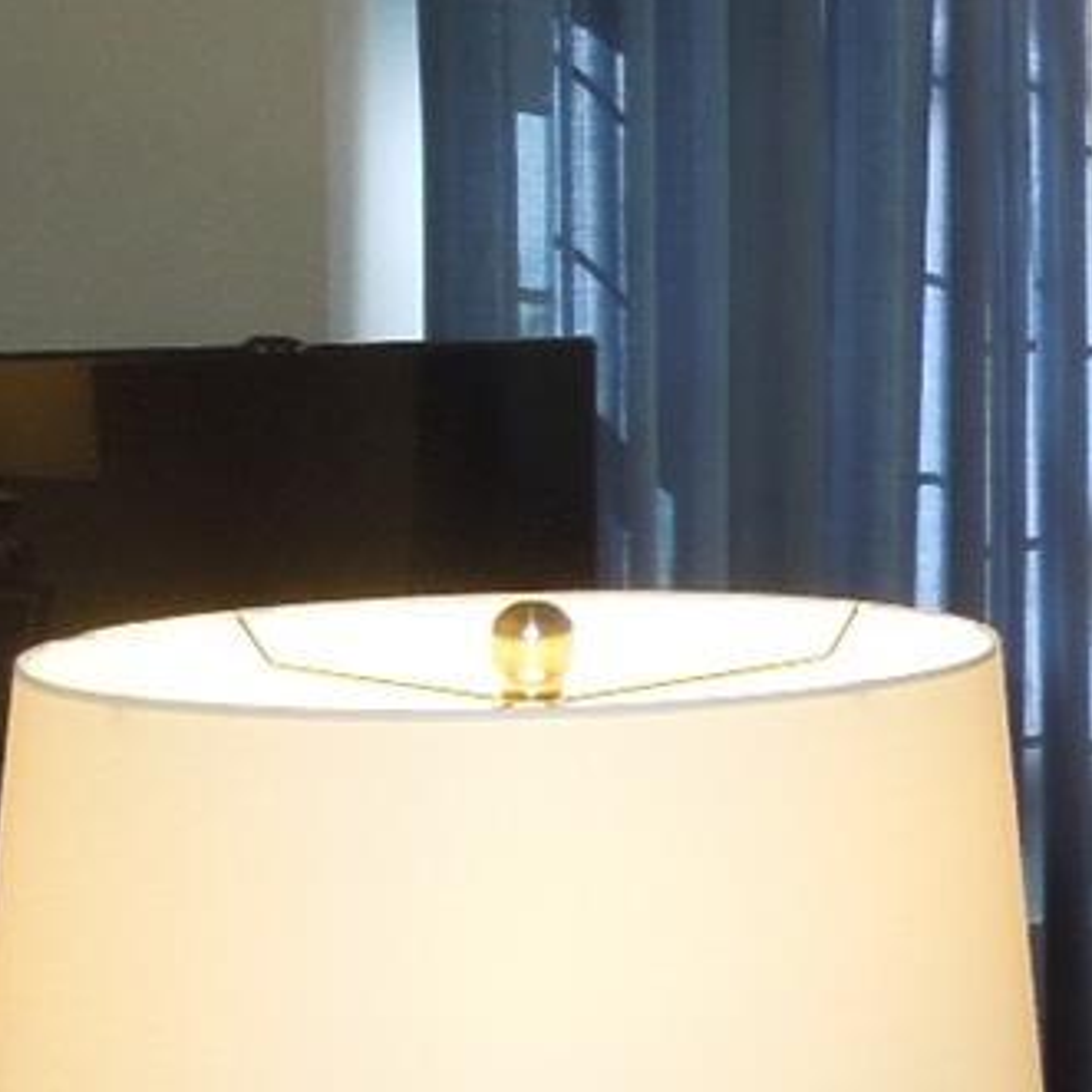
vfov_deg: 17.4
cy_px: 468
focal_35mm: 100
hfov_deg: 14.4
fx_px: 3569
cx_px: 2200
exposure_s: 1/40
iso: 110
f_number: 3.3
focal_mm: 4.5
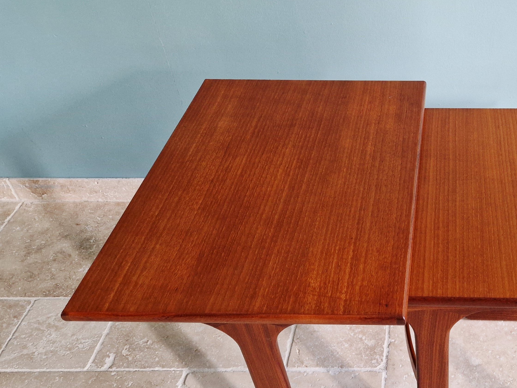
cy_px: 237
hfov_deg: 43.0
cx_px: 435
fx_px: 612
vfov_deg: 35.0
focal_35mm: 41
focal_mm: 5.4
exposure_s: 1/50
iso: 500
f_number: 1.8
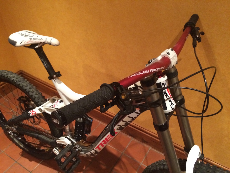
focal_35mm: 29
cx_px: 115
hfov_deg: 61.7
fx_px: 193
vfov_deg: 48.2
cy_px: 86
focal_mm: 4.15
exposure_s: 1/15
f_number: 2.2
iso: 400
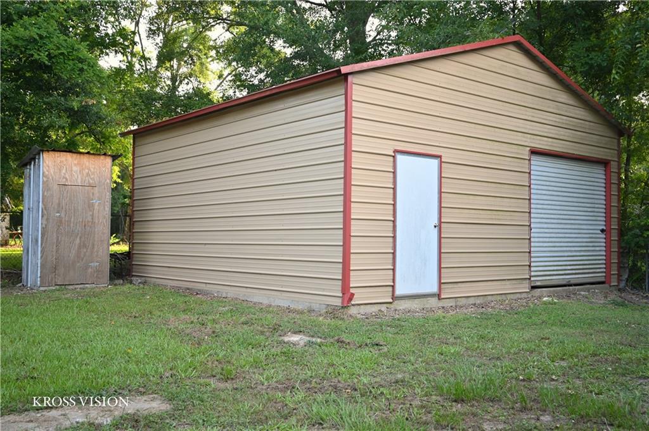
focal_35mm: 36
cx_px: 324
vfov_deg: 36.8
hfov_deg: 53.2
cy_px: 216
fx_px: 648
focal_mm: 36
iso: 1000
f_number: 5.3
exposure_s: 1/250
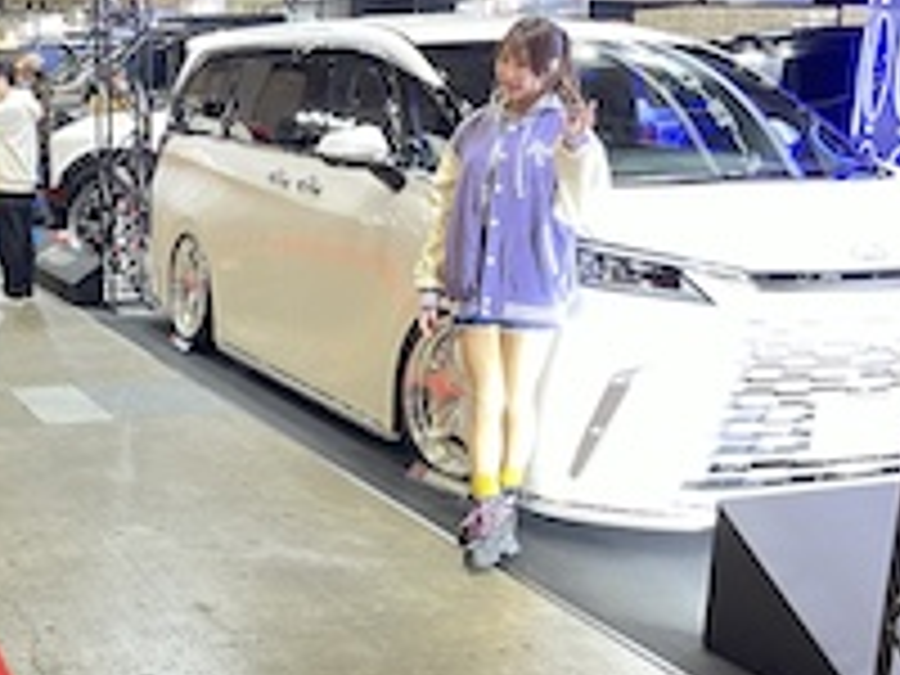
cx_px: 176
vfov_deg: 28.9
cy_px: 441
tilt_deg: -16.2
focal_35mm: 50
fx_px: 1300
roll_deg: -0.2
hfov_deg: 36.8
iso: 250
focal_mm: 5.1
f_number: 1.6
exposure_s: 1/50
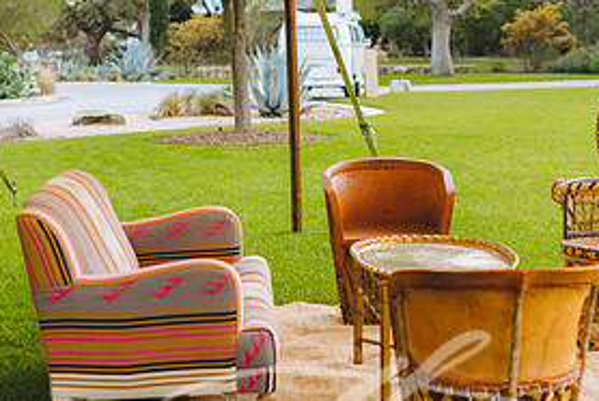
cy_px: 208
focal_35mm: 73
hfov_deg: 27.6
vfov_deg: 18.7
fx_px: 1216
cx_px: 366
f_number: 2.2
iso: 100
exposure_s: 1/1600
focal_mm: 35
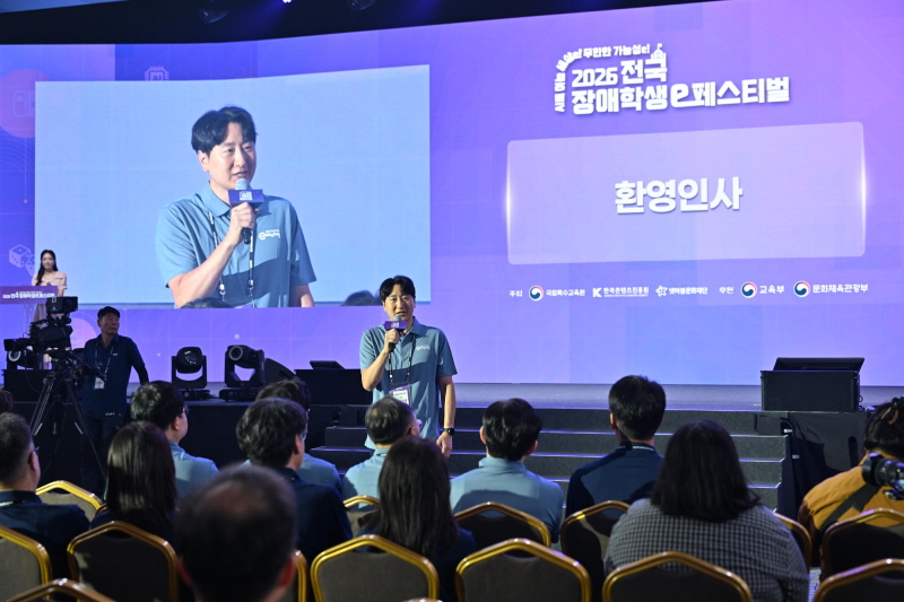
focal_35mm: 50
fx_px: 1255
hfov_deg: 39.6
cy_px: 301
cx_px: 452
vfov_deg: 27.0
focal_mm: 50
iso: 200
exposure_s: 1/60
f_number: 3.2
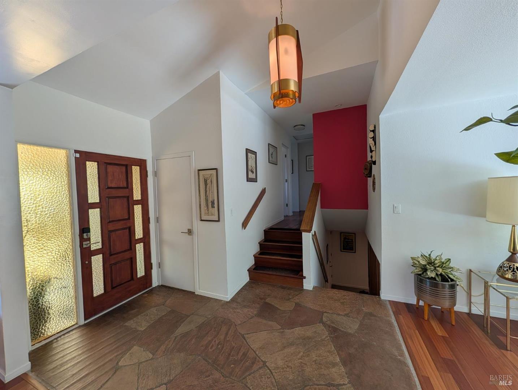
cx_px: 259
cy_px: 195
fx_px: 180
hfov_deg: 110.5
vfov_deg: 94.7
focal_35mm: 12
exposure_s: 1/141
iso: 44
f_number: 1.7
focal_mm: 2.02
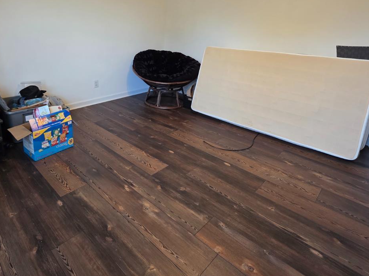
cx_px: 154
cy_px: 85
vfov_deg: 61.4
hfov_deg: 78.4
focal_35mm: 21
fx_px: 224
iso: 160
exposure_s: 1/60
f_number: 1.9
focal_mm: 2.2
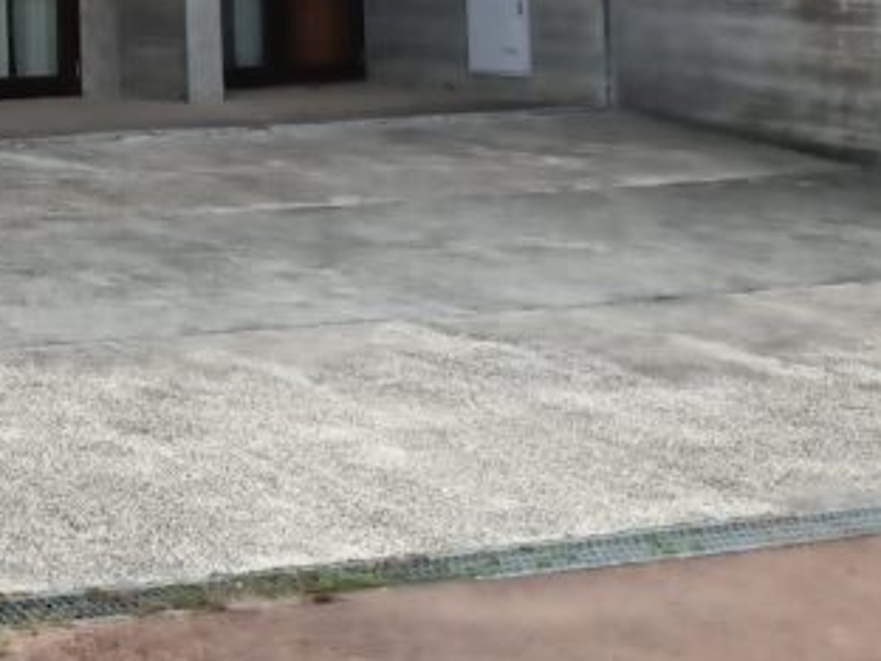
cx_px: -404
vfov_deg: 17.1
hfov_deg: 20.7
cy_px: -167
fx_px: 2087
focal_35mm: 82
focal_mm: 4.7
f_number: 1.7
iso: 50
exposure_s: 1/484
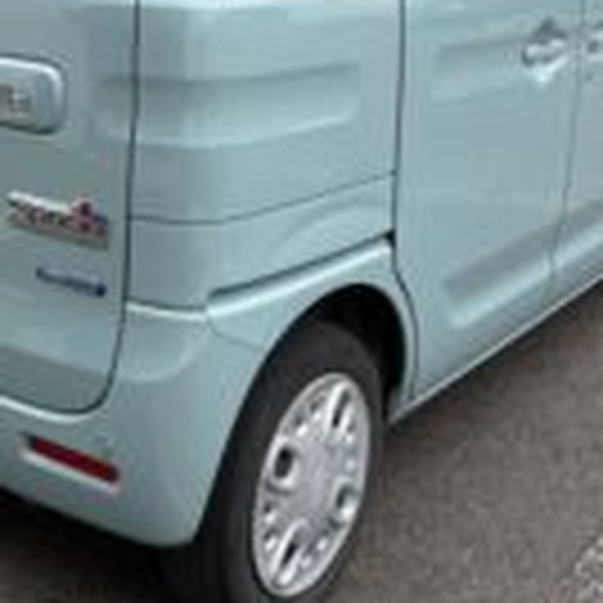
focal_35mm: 60
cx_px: 176
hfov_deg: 28.3
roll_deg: +0.2
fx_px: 1182
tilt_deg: -12.9
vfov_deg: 27.9
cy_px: 97
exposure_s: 1/379
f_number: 1.6
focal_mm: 5.96
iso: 50
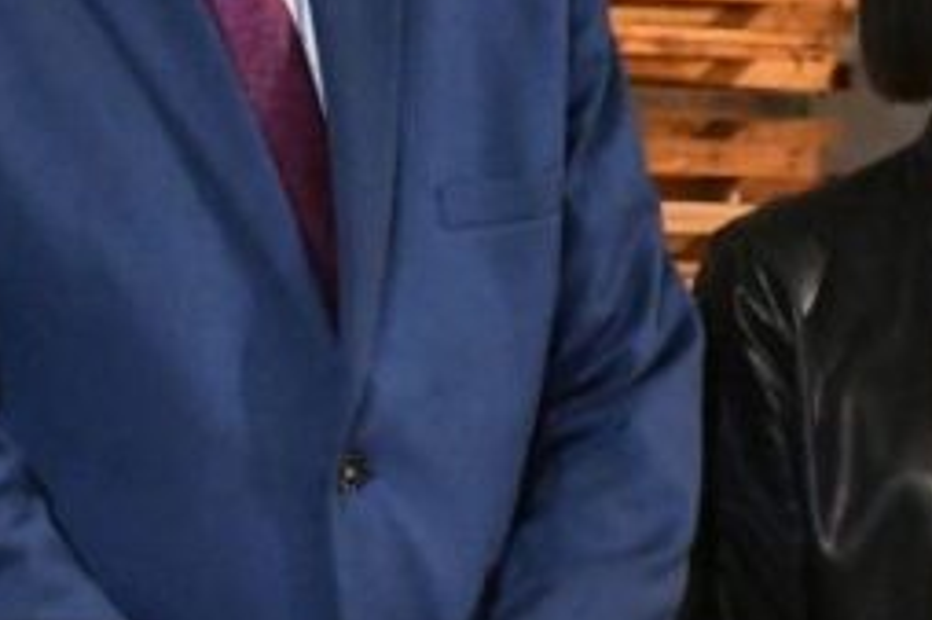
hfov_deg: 8.0
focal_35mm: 254
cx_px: 1394
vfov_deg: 5.4
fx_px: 6571
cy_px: 446
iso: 18000
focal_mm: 42
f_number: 5.6
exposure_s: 1/160
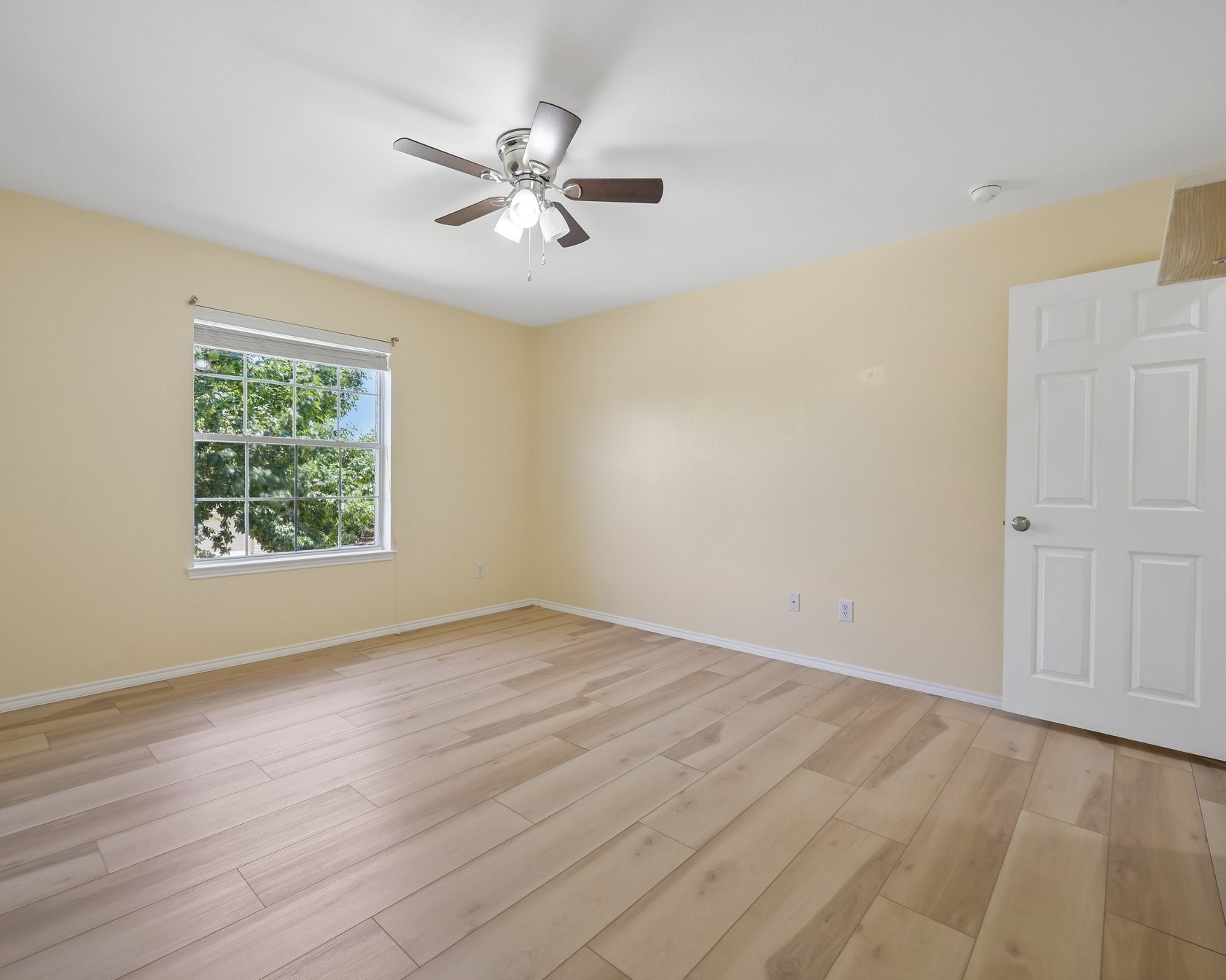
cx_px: 594
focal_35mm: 16
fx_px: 580
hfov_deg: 93.1
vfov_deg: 80.4
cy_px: 489
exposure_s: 1/30
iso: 250
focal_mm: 14
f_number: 9
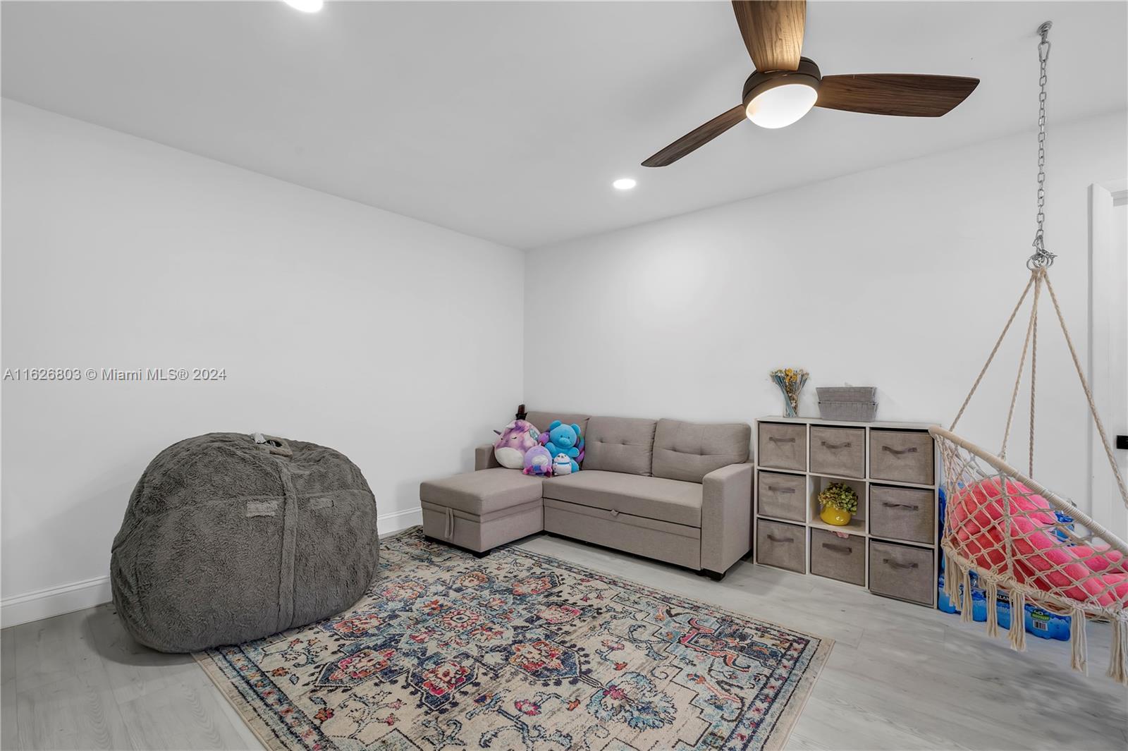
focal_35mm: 15
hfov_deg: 100.4
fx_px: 470
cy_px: 376
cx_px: 564
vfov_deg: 77.3
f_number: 8
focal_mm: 15
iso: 640
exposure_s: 1/20
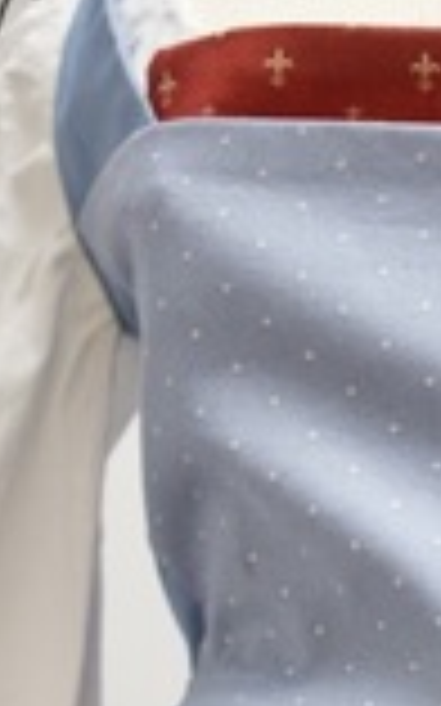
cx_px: 585
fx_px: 1521
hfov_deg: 15.6
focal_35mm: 79
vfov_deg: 25.5
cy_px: 612
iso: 1600
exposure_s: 1/250
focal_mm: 18
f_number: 3.5
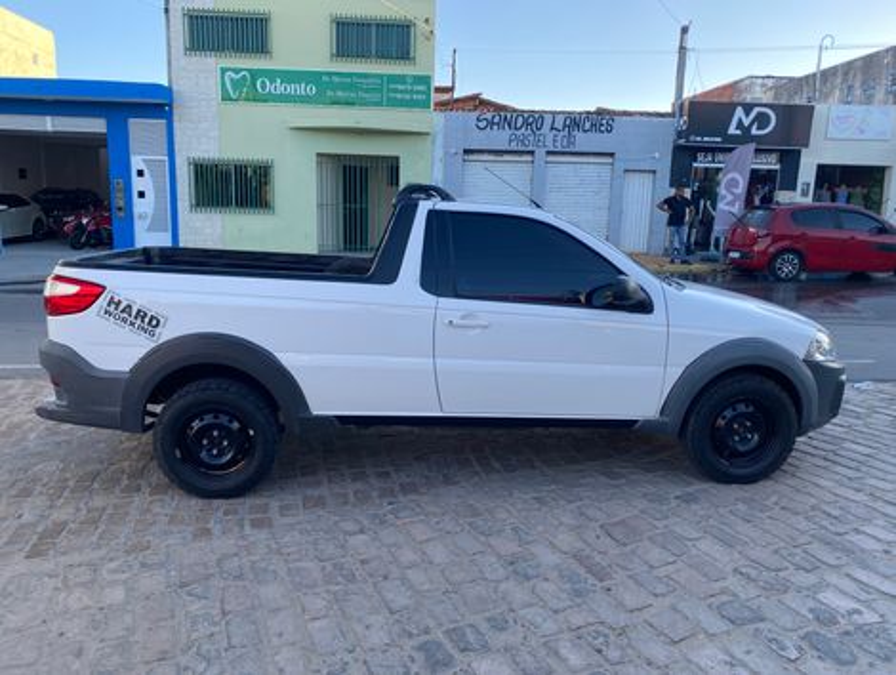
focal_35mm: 26
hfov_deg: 67.2
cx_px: 448
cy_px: 338
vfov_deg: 53.2
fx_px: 674
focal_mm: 4.25
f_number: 1.8
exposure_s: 1/246
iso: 32
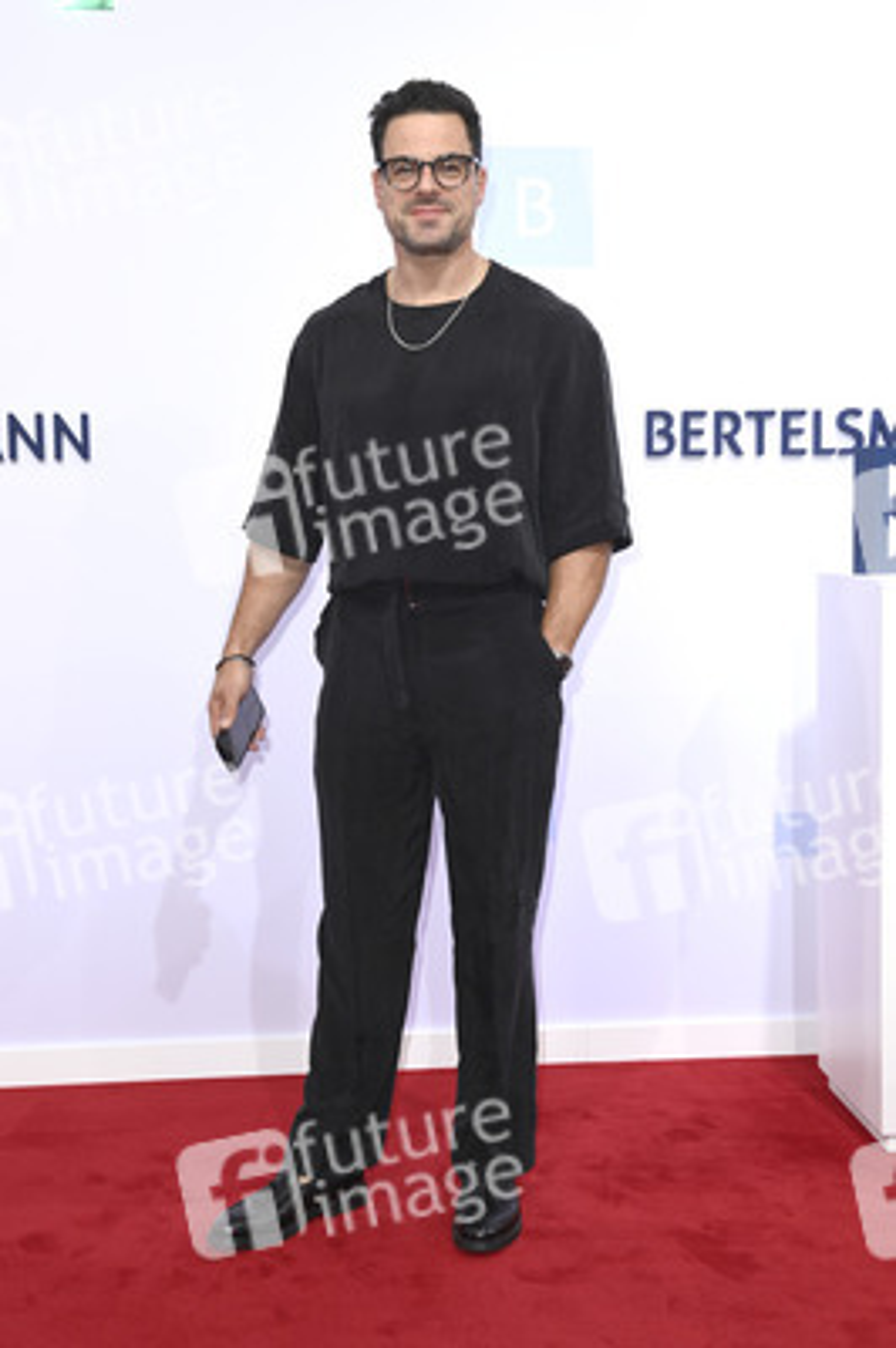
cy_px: 674
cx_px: 448
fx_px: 1496
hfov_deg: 33.3
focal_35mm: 40
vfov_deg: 48.5
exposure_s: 1/250
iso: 400
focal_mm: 40
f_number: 6.3
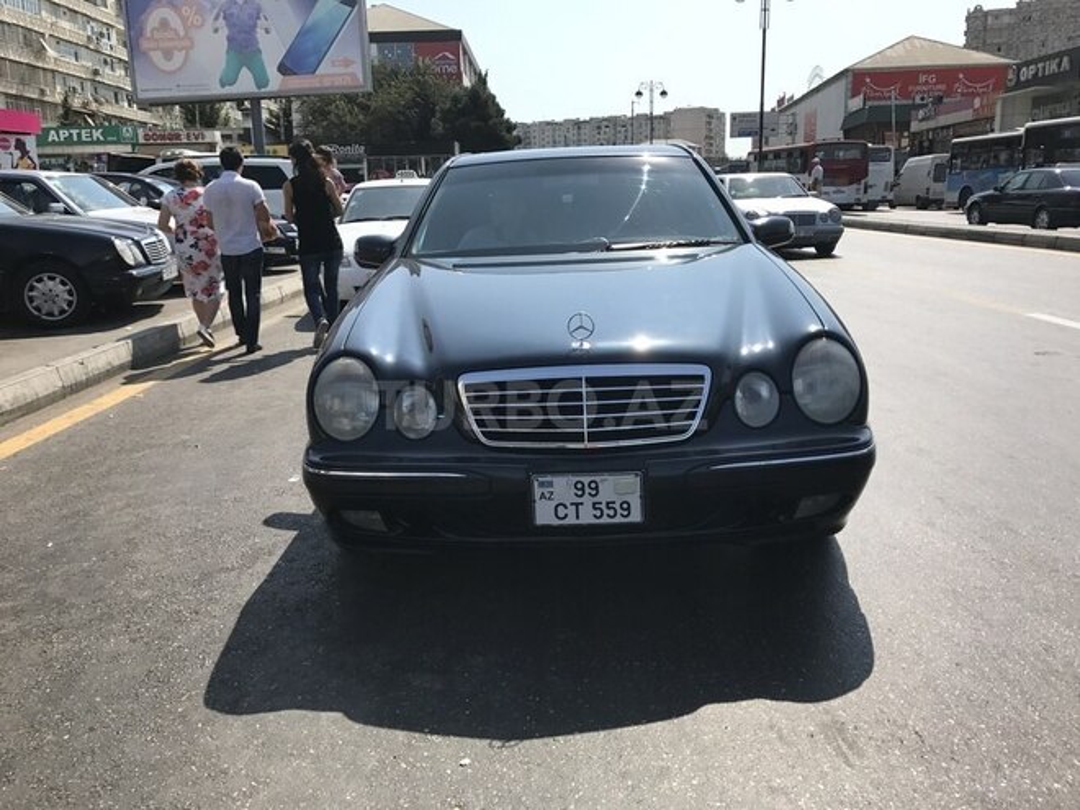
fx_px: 874
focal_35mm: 28
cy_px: 405
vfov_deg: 49.7
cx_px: 540
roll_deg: +1.1
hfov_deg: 63.4
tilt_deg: -12.0
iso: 20
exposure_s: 1/2336
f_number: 1.8
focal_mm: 3.99
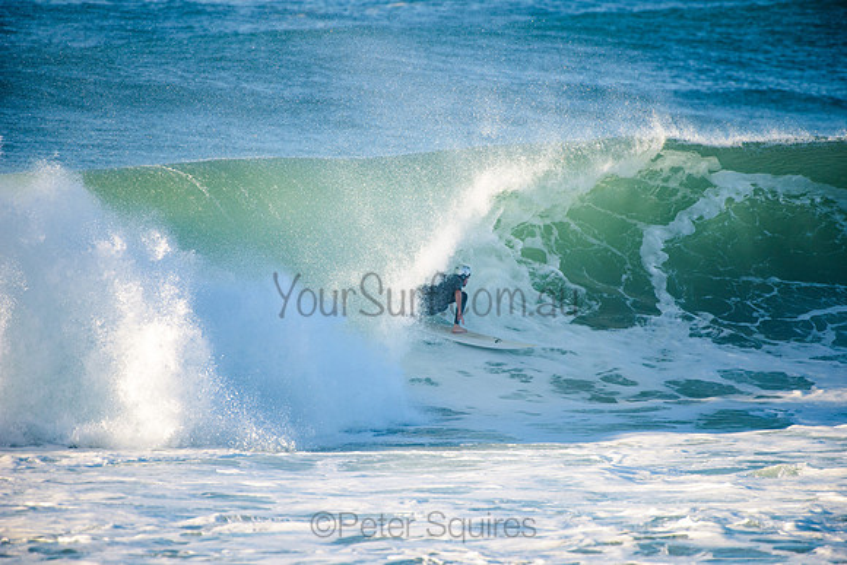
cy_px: 282
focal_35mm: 500
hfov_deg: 4.1
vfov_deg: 2.8
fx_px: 11768
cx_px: 424
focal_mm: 500
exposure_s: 1/1600
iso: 280
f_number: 5.6
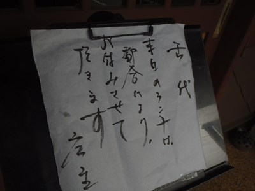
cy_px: 96
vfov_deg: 49.7
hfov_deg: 63.4
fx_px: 206
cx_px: 128
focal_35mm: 28
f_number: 3.9
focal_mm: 5
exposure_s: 1/100
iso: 125
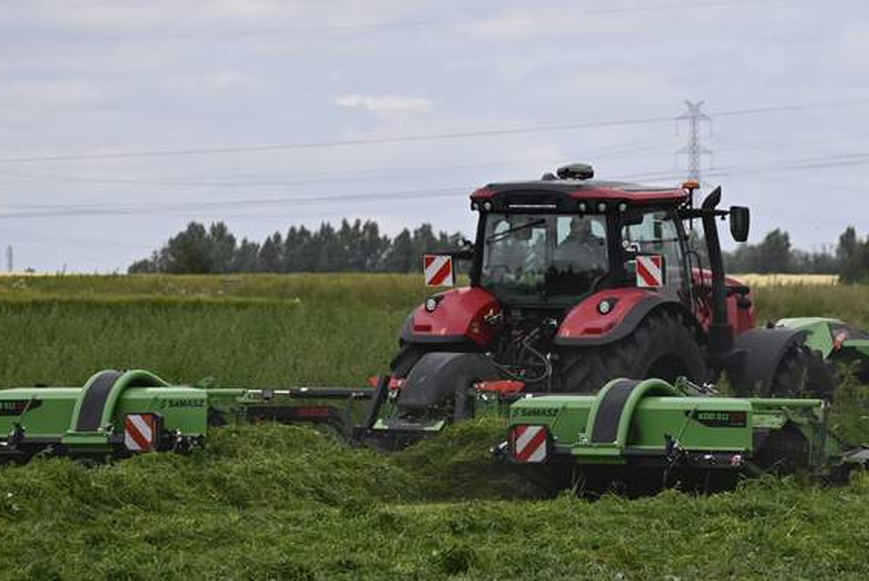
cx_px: 550
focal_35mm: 363
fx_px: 8769
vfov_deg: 3.8
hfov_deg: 5.7
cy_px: 202
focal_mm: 200
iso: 250
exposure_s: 1/1250
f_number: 6.3
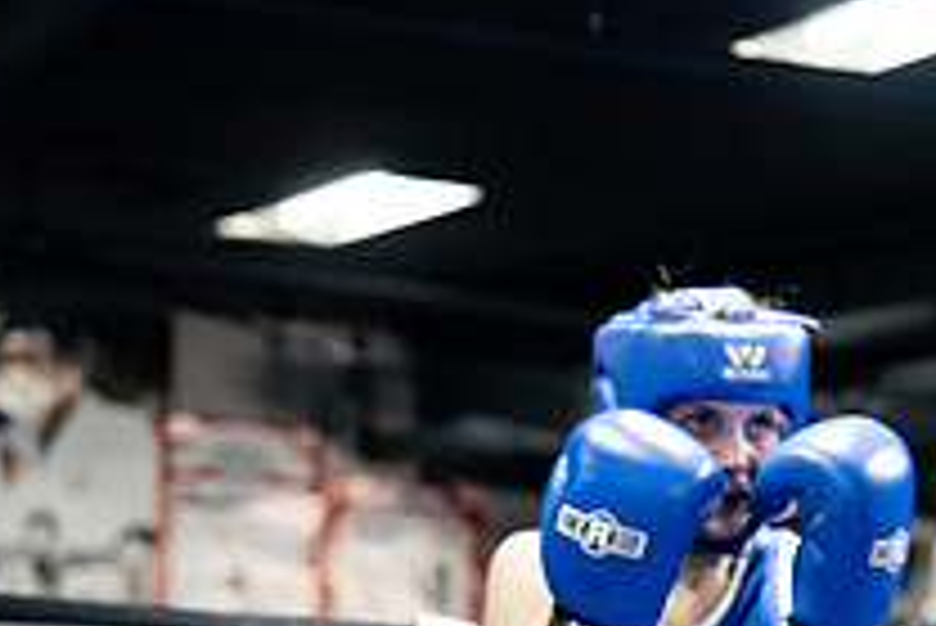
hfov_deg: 10.5
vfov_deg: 7.0
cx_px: 882
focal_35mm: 195
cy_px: 705
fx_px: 5073
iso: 8000
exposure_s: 1/1000
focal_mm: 70
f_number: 2.8
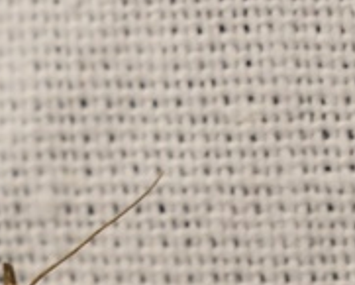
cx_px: 31
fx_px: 14491
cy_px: 485
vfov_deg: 1.1
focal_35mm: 1378
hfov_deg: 1.4
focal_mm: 185
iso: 400
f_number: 6.3
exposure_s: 1/125
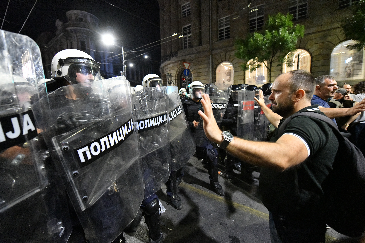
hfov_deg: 100.4
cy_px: 122
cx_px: 182
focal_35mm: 15
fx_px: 152
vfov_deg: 77.3
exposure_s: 1/200
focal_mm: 15
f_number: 3.5
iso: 10000
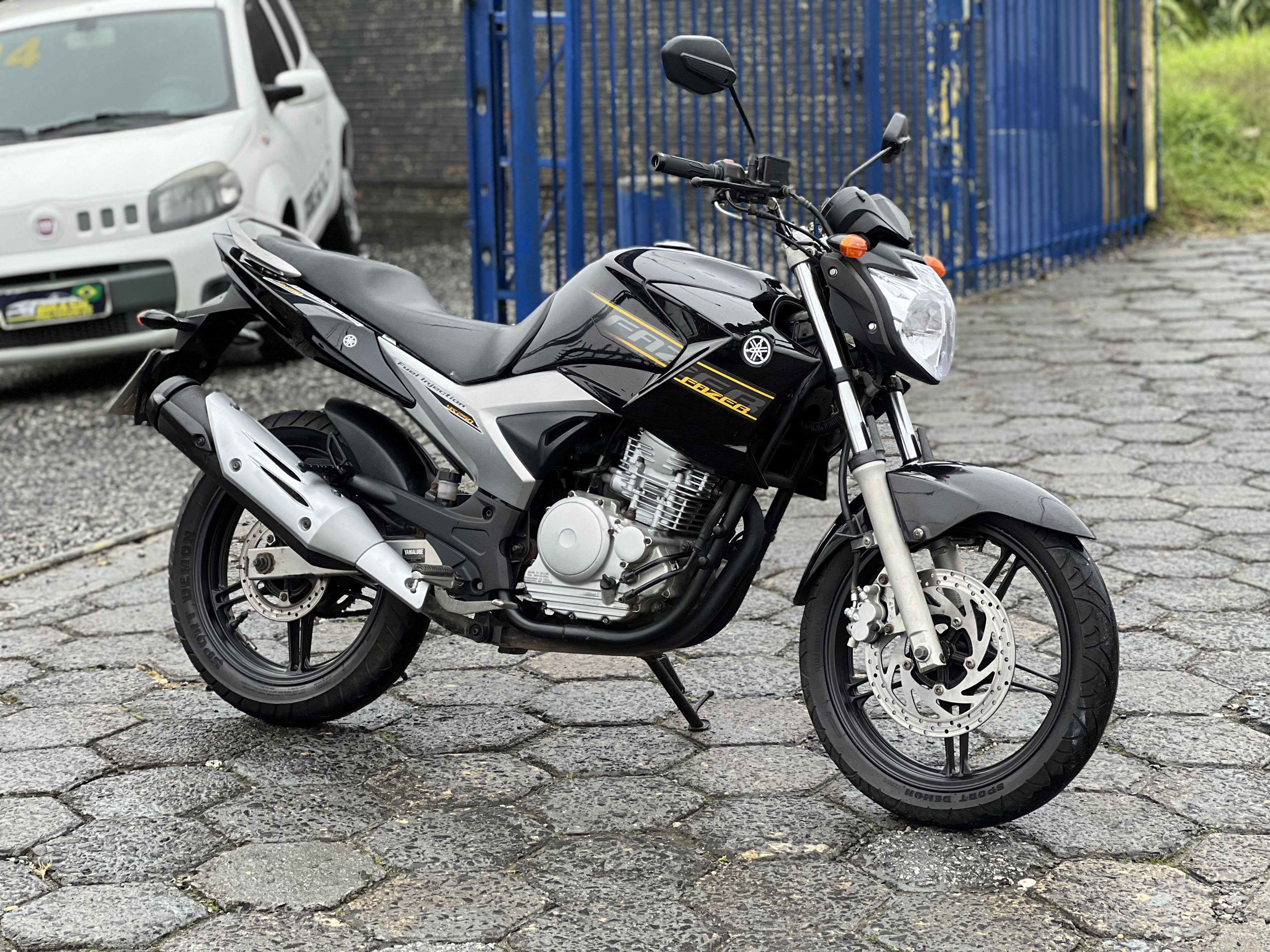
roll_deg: +2.9
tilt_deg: -9.6
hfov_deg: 25.3
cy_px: 476
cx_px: 635
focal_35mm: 77
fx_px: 2825
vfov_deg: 19.1
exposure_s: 1/121
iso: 125
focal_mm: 9
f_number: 2.8
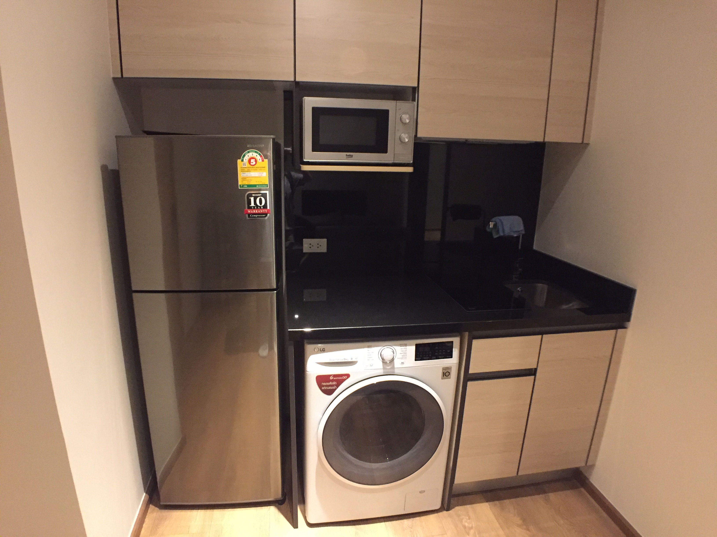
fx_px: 601
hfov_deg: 61.7
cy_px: 268
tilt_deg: -14.5
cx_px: 358
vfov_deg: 48.2
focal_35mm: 29
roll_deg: -2.6
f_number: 2.2
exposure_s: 1/17
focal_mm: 4.15
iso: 400
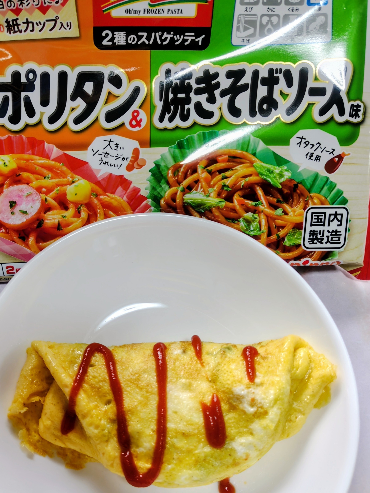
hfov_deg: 47.8
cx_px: 139
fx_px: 413
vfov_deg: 61.5
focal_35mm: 29
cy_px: 274
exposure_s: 1/120
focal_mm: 5.56
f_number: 1.88
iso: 81
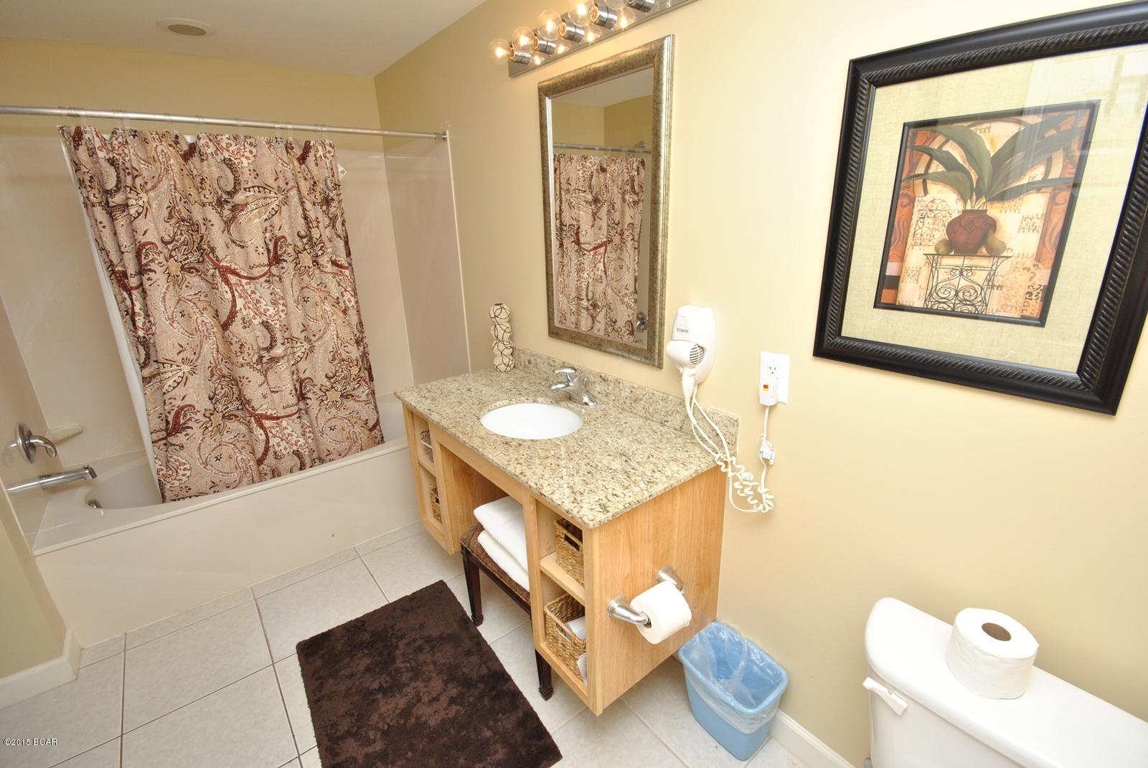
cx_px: 574
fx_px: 479
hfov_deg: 100.3
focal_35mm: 15
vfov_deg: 77.5
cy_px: 384
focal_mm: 10
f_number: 10
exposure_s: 1/80
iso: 400
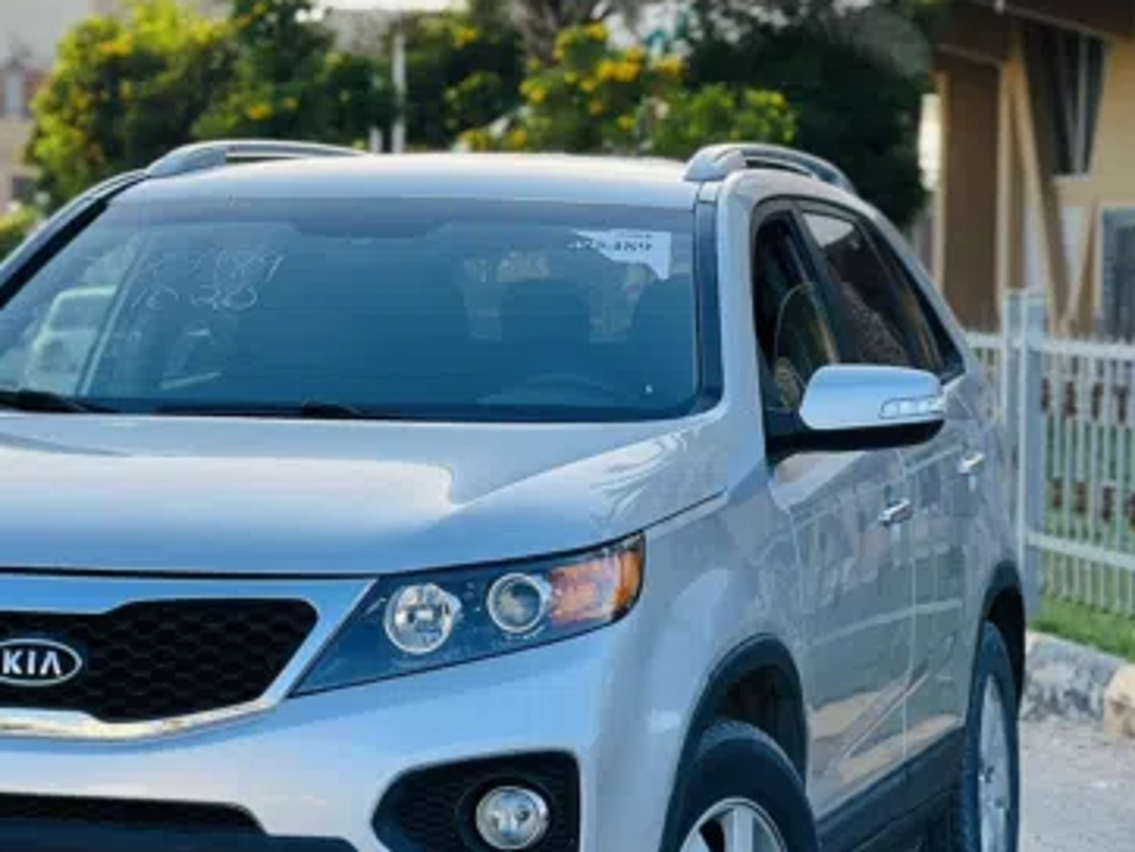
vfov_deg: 10.9
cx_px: 326
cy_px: 407
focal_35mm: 136
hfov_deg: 14.5
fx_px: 4462
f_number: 2.8
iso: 25
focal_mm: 9
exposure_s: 1/162
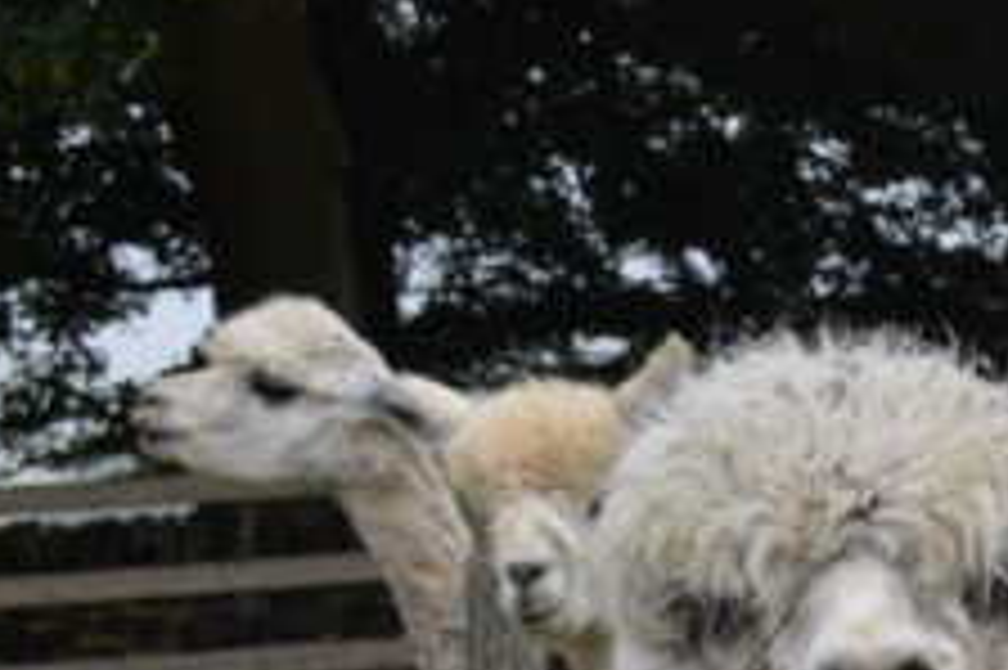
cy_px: 1084
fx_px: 4561
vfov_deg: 8.2
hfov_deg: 11.6
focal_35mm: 163
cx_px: 1827
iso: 400
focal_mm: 27
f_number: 8
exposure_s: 1/250
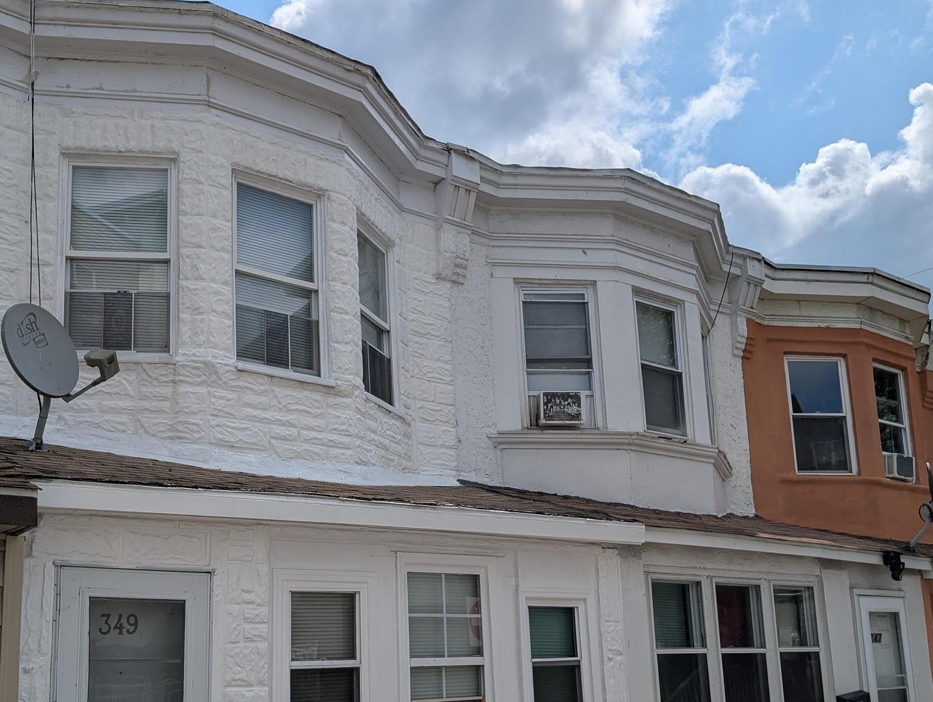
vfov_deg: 37.4
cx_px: 414
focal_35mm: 38
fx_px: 1026
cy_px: 471
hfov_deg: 48.8
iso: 18
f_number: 1.68
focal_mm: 6.9
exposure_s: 1/3175
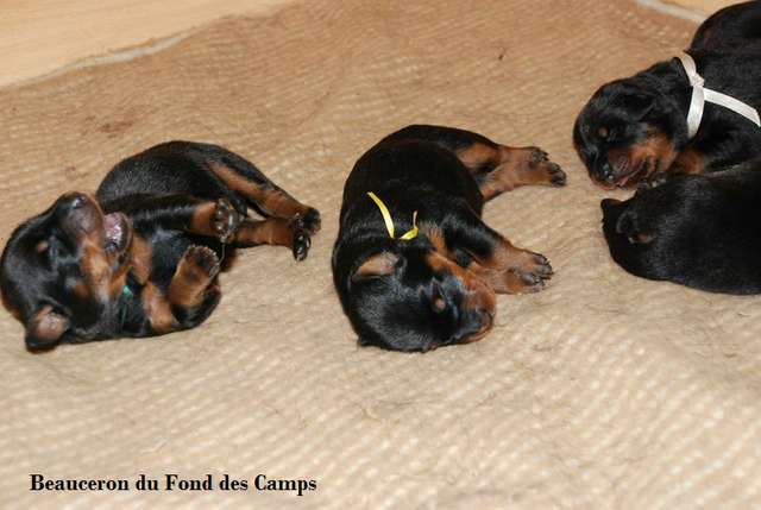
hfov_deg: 28.0
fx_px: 1524
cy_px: 255
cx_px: 380
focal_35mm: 72
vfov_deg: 19.0
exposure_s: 1/60
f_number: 6.3
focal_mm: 48
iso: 640
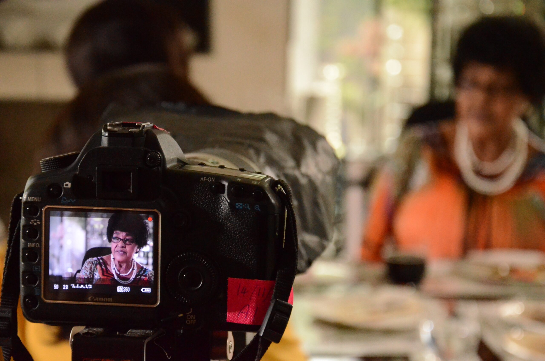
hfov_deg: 22.0
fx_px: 1405
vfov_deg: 14.6
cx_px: 272
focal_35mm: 93
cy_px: 180
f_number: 5.3
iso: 6400
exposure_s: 1/350
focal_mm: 62
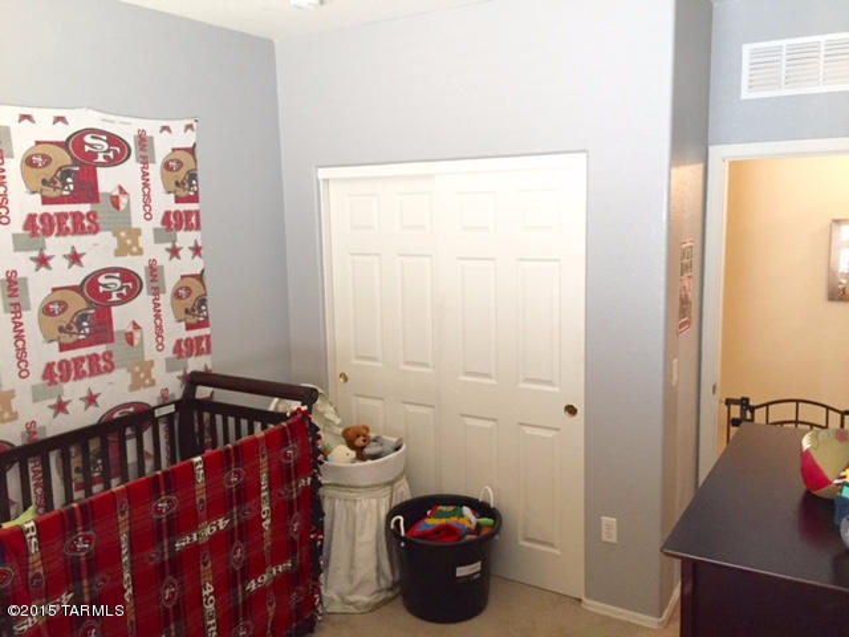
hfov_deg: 61.7
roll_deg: +1.0
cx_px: 424
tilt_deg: -8.5
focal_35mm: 29
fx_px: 711
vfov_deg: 48.2
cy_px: 318
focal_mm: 4.15
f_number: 2.2
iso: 250
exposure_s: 1/24
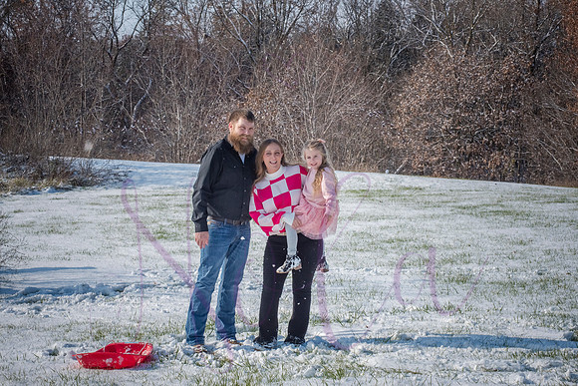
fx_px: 1285
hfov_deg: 25.4
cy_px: 193
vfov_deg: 17.1
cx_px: 289
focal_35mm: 80
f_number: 16
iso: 640
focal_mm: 80
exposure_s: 1/1000
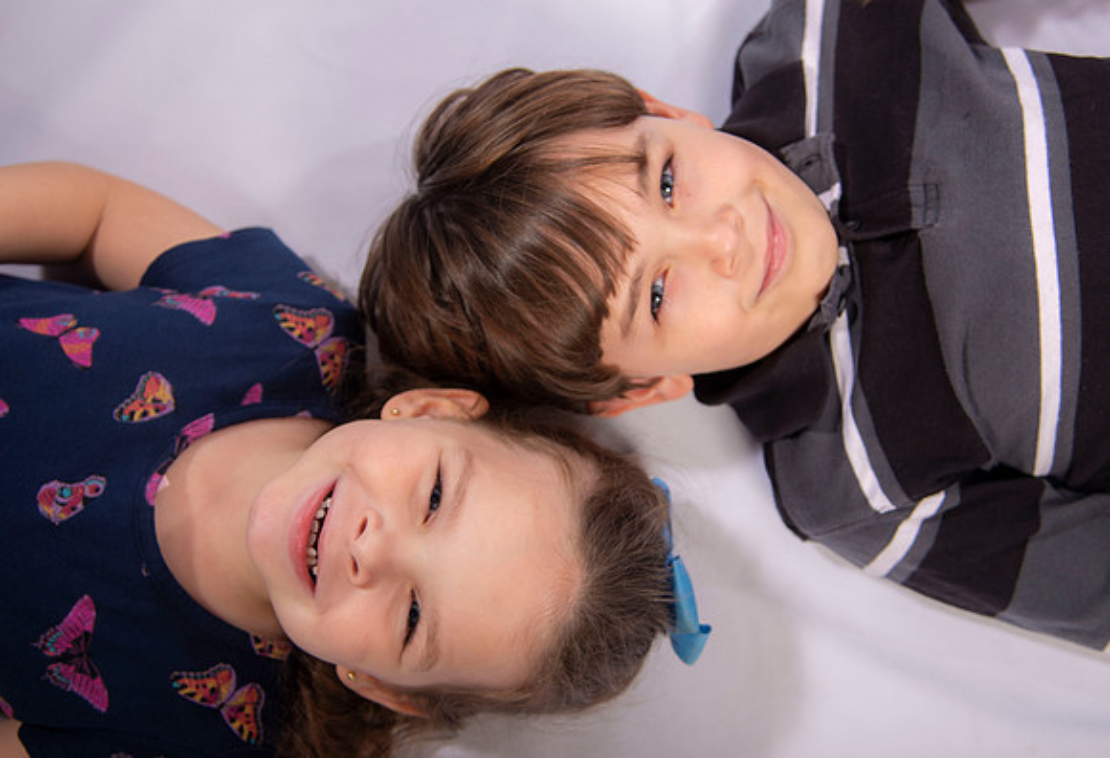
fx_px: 1767
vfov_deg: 24.2
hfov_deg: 34.9
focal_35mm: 57
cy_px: 383
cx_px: 566
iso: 125
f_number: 4.5
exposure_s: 1/160
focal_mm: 50
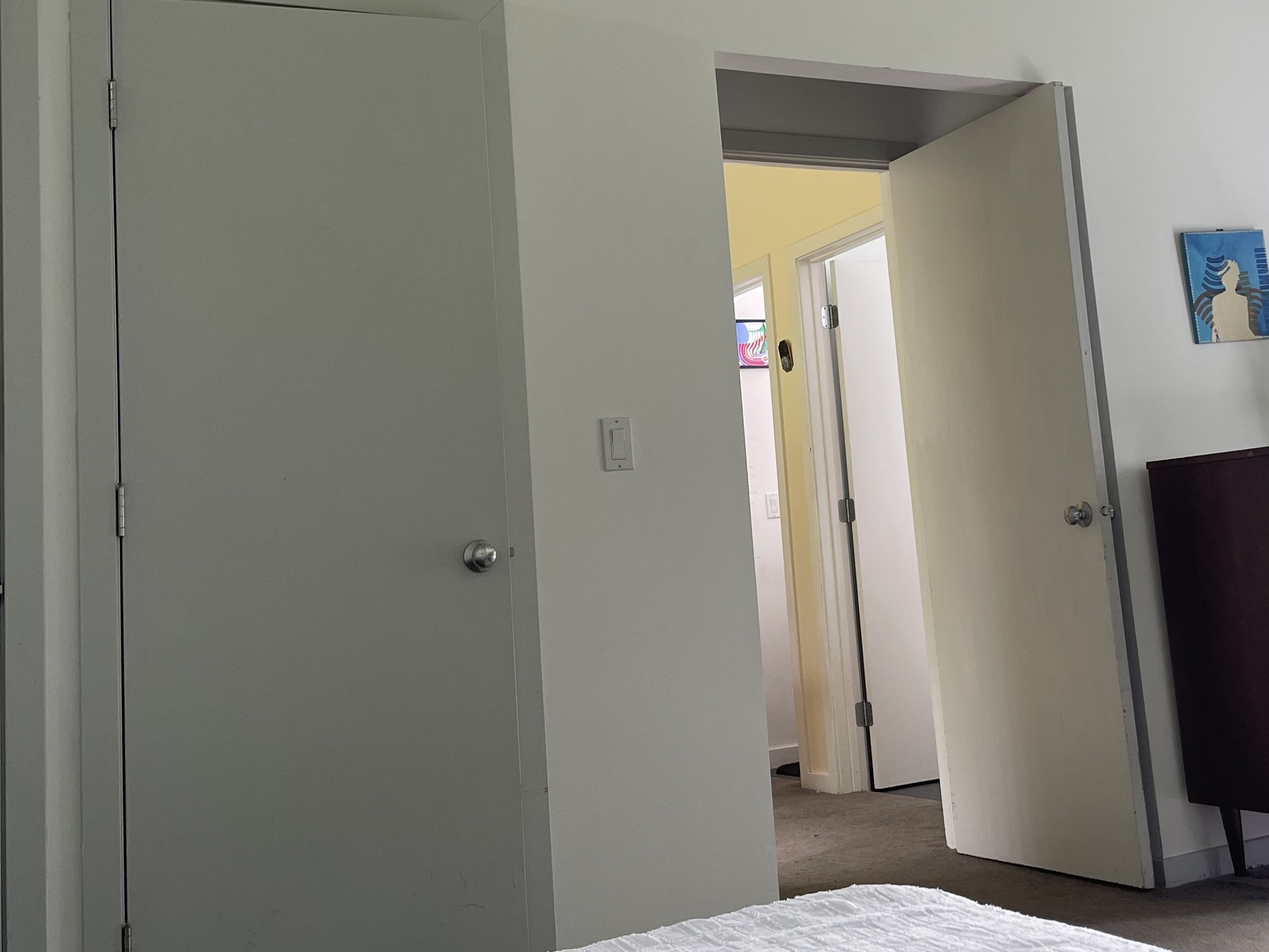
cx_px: 806
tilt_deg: +9.1
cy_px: 340
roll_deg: +4.9
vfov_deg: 33.4
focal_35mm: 43
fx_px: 1576
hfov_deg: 43.4
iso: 80
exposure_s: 1/121
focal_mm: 4.2
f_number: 1.6
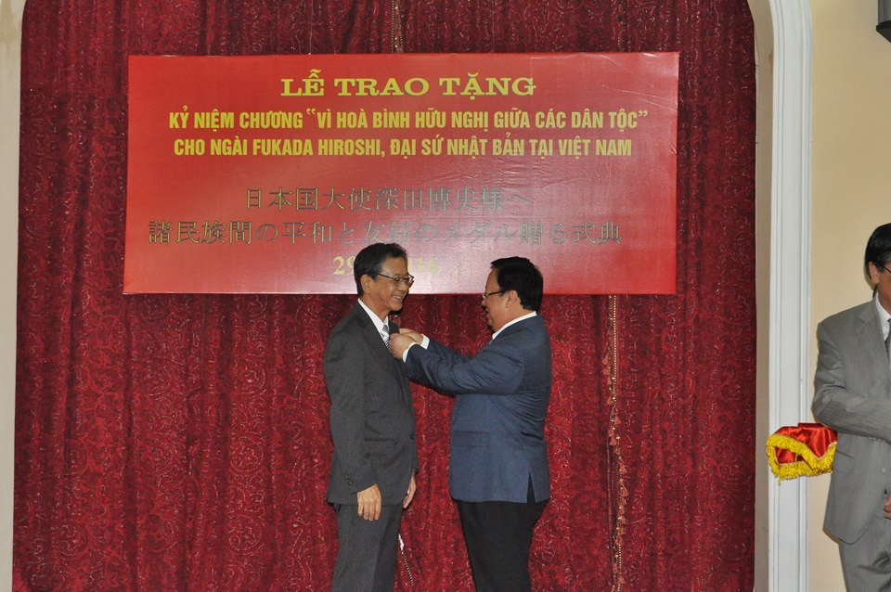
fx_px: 1632
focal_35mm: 66
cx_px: 446
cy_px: 296
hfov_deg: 30.5
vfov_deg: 20.6
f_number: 8
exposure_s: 1/60
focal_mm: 44
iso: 2000
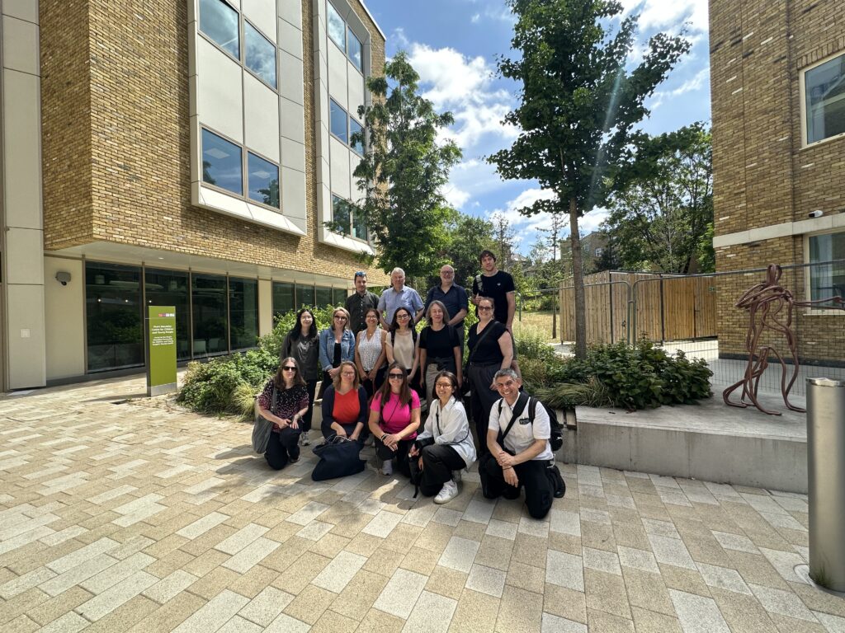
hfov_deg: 102.1
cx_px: 422
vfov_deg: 85.7
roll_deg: +1.4
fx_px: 342
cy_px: 316
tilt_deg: +1.4
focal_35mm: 14
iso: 40
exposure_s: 1/520
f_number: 2.2
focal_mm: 2.22
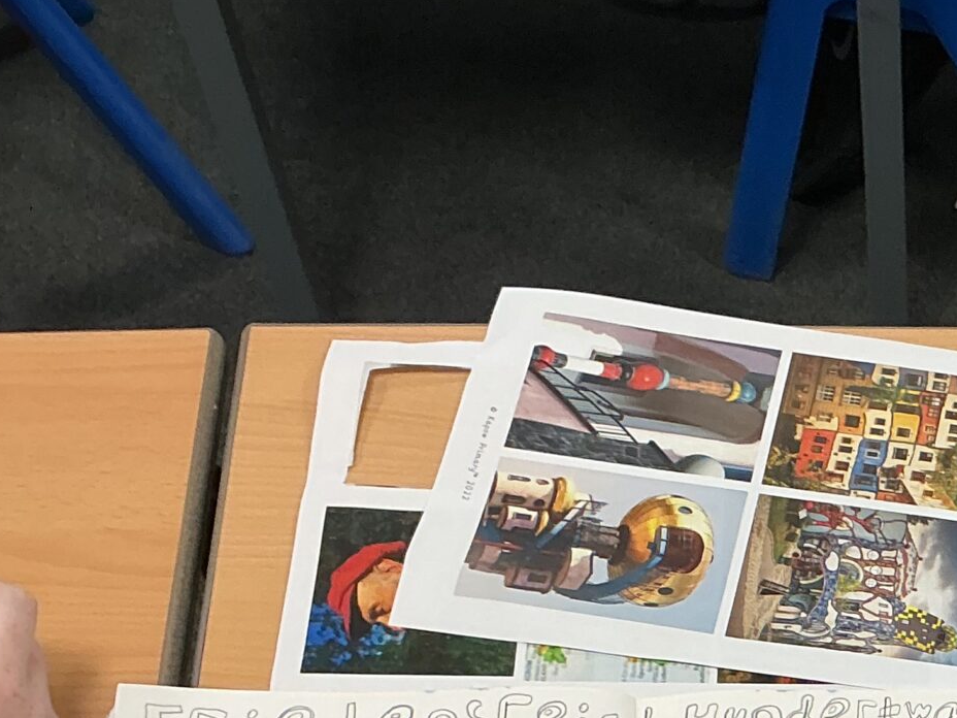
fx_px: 2212
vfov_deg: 17.4
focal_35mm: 80
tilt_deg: -60.0
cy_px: 902
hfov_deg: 21.8
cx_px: 1274
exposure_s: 1/60
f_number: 1.8
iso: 50
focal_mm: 3
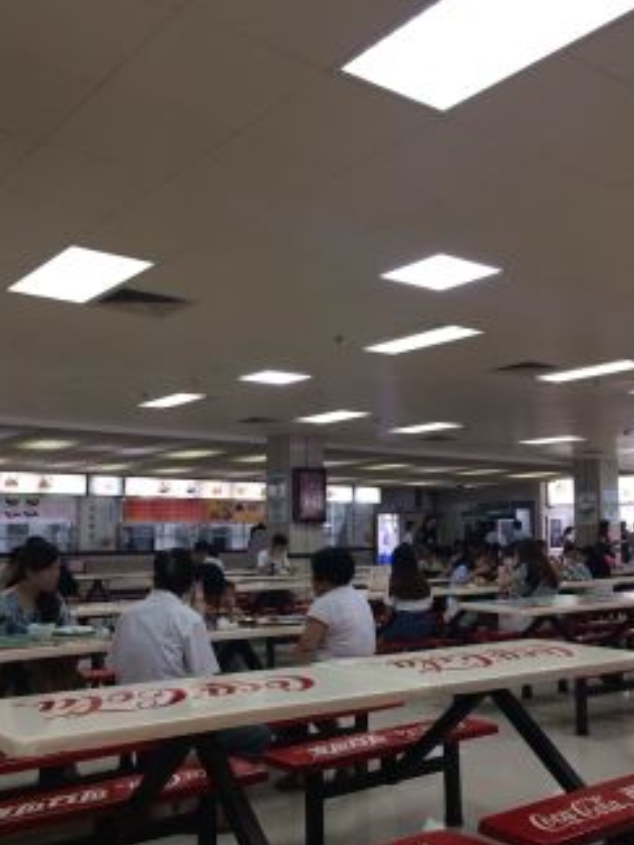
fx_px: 904
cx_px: 326
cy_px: 459
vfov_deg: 50.1
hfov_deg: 38.7
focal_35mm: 37
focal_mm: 4.12
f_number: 2.2
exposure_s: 1/30
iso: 50
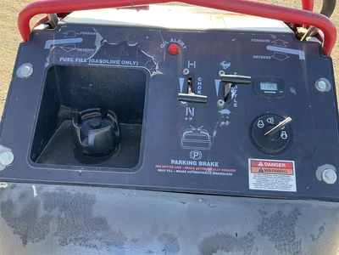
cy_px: 128
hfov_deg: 61.7
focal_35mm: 29
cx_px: 170
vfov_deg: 48.2
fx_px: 284
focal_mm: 3
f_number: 1.8
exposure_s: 1/161
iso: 32
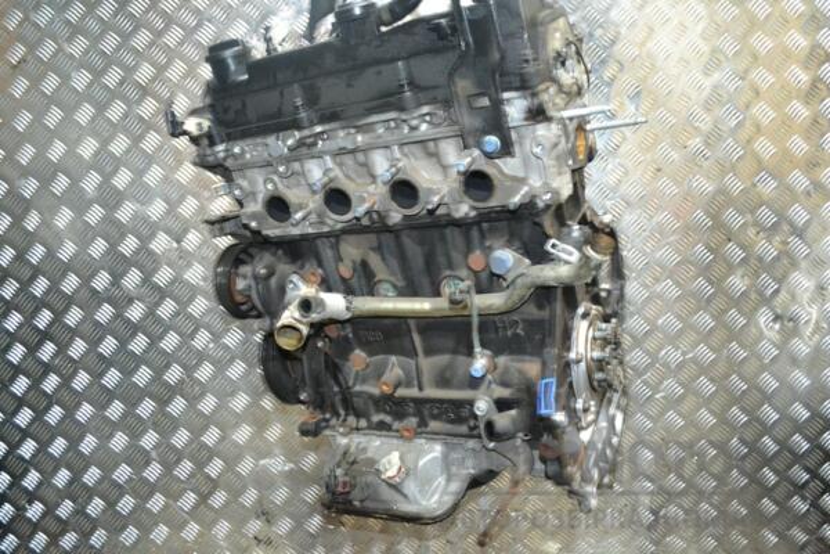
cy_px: 277
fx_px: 692
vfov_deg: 43.6
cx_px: 415
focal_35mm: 30
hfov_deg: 61.9
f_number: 3.8
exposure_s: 1/60
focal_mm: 20
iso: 2500
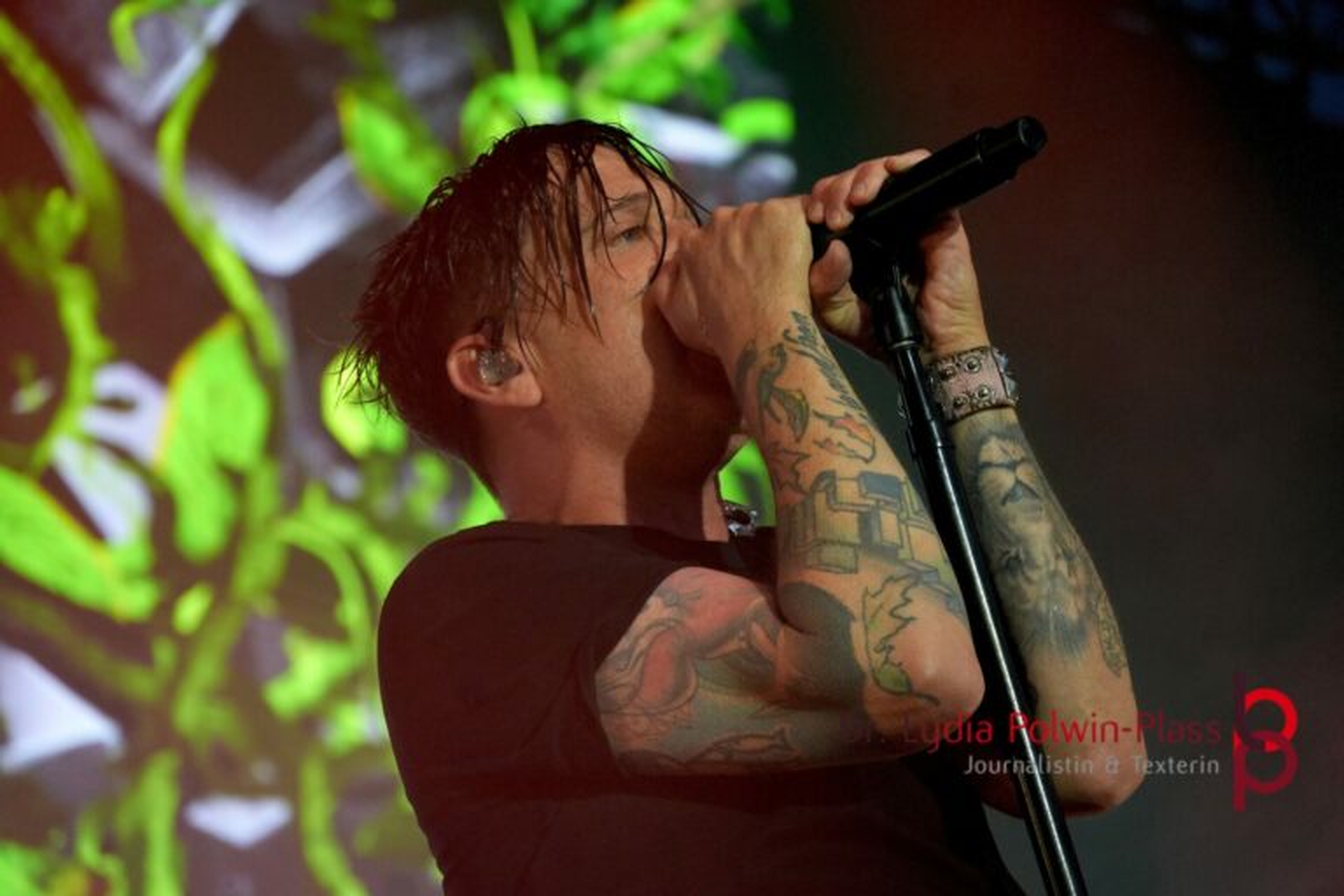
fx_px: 6943
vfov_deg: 7.4
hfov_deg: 11.1
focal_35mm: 186
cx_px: 672
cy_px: 448
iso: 2500
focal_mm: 124
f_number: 5.6
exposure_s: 1/200
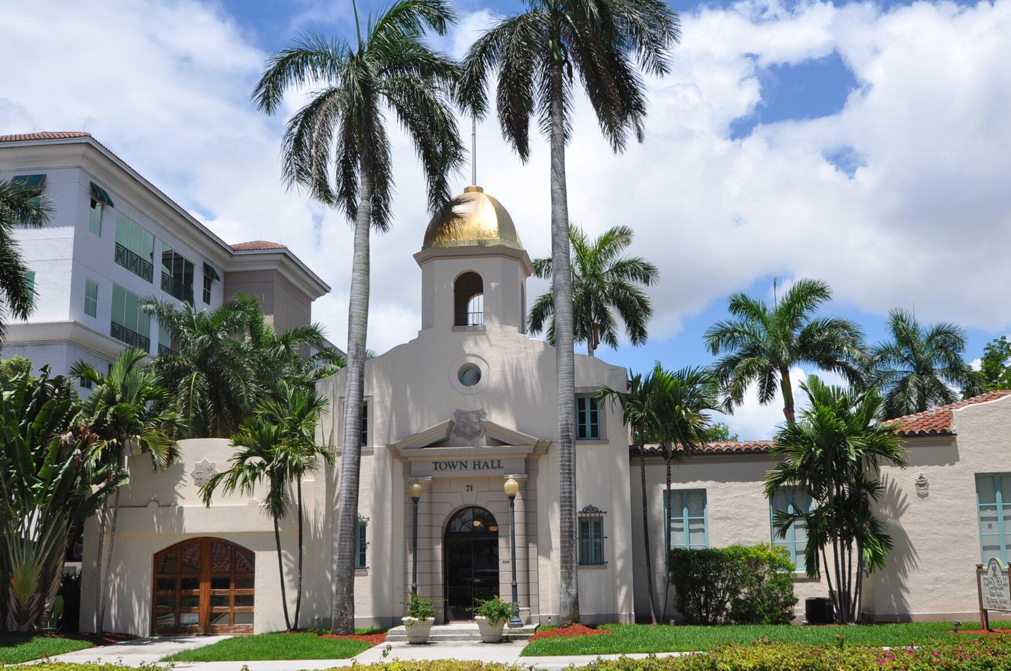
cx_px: 551
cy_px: 373
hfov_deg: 52.4
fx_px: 1026
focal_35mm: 37
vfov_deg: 36.2
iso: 200
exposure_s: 1/400
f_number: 10
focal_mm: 21
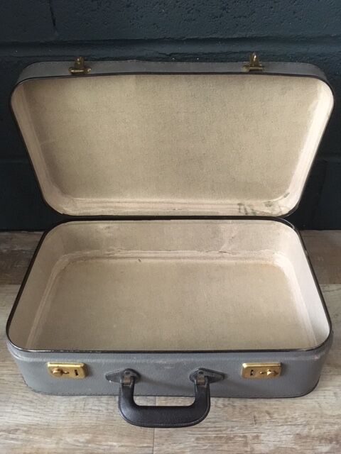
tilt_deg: -41.3
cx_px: 170
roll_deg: +1.3
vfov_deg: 61.7
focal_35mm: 29
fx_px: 381
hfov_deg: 48.2
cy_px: 227
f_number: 2.2
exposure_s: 1/17
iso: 320
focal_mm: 4.15
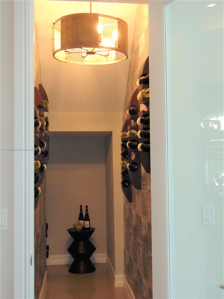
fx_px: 362
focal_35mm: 42
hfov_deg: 34.3
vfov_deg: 44.8
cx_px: 112
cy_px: 150
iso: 250
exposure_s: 1/60
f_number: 3.3
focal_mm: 7.6
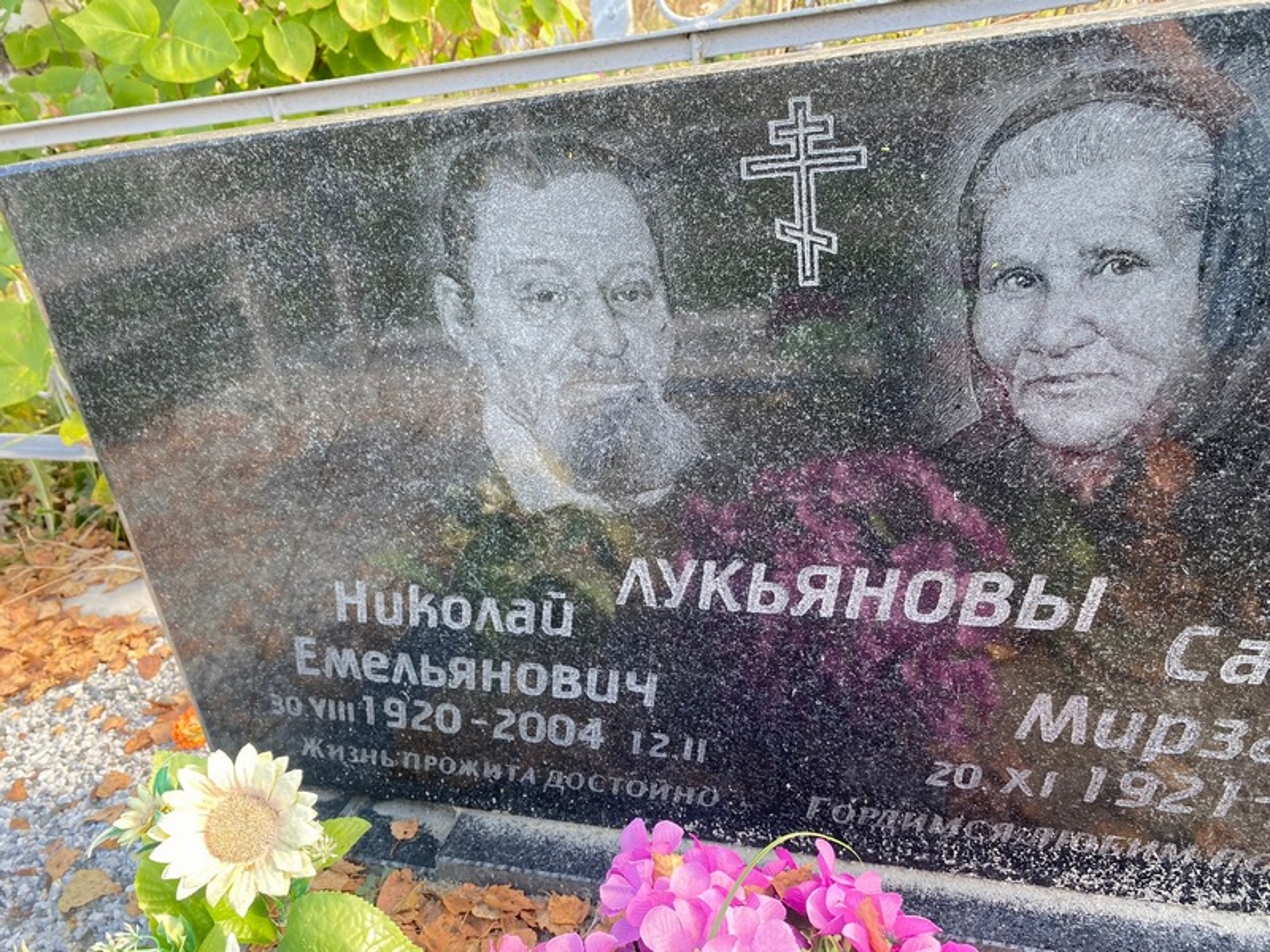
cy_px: 476
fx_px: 954
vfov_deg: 53.1
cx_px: 635
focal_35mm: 26
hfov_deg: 67.3
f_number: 1.8
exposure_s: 1/121
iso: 40
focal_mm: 4.25
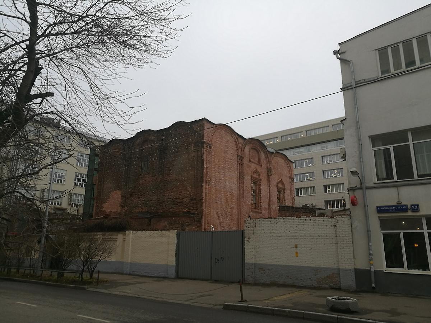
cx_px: 216
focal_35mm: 27
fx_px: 336
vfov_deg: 51.4
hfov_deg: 65.3
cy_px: 162
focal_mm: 4.5
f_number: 2.2
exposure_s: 1/128
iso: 50
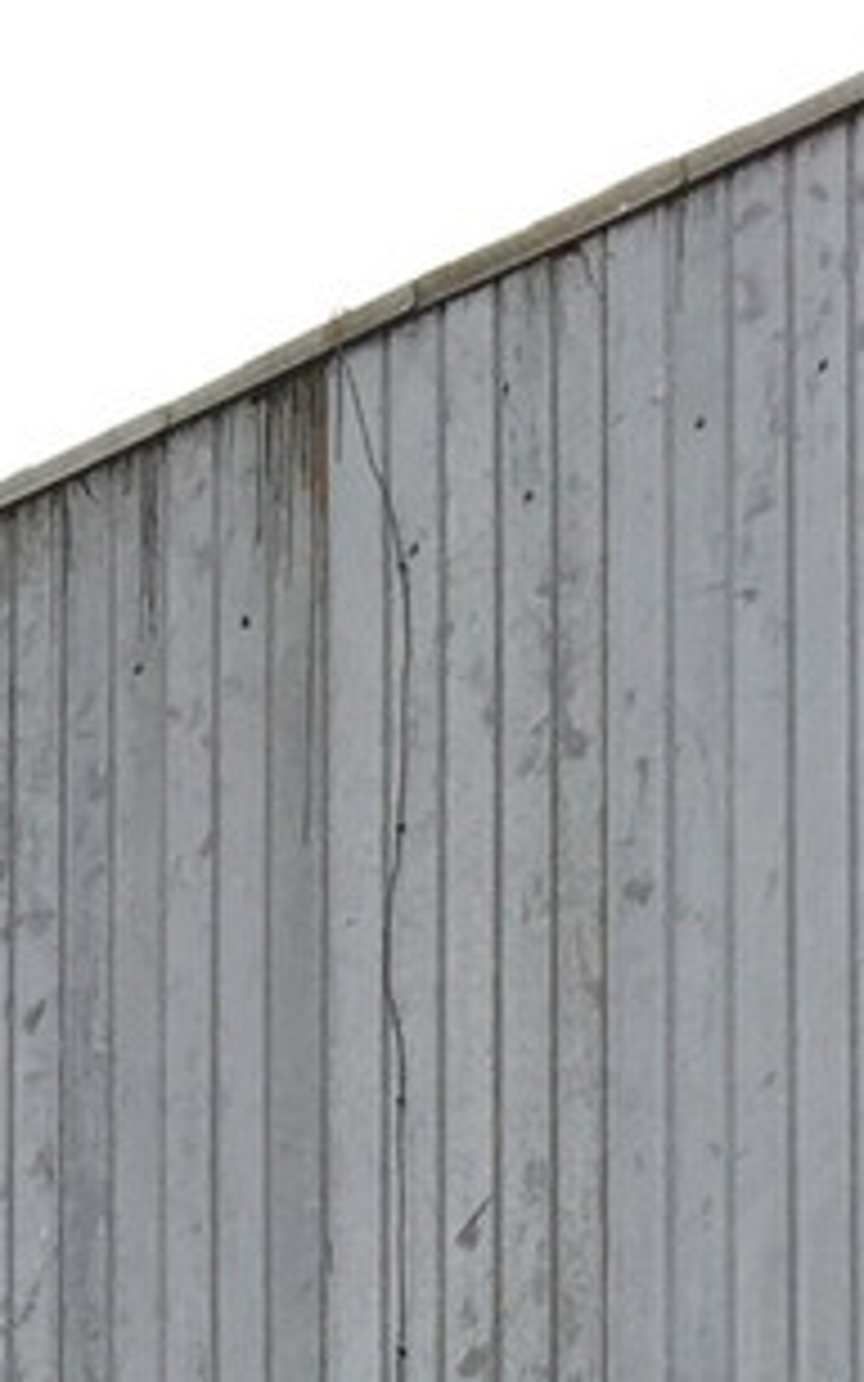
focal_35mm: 160
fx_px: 6025
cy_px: 3520
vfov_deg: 10.8
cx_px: 1174
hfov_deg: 8.1
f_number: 2.2
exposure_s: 1/326
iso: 25
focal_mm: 4.15
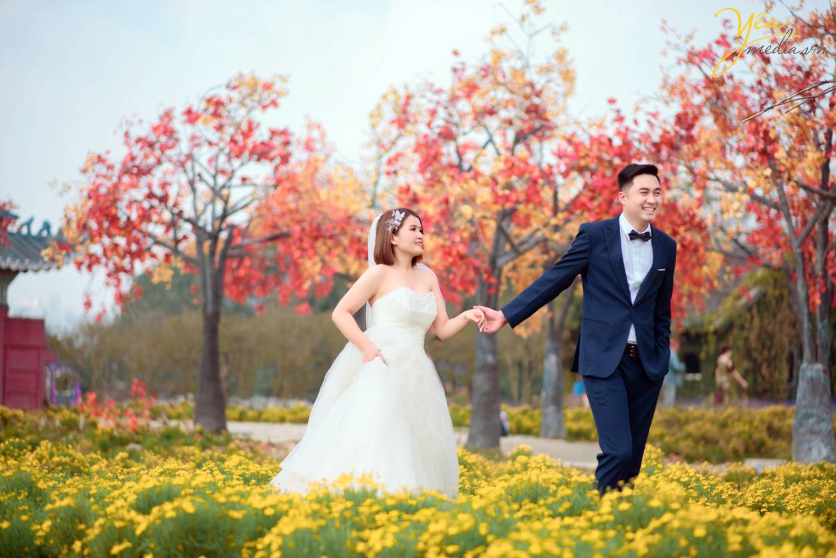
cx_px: 418
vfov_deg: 16.1
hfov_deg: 23.9
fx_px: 1974
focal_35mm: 85
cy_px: 279
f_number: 2.2
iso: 100
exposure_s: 1/1000
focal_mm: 85
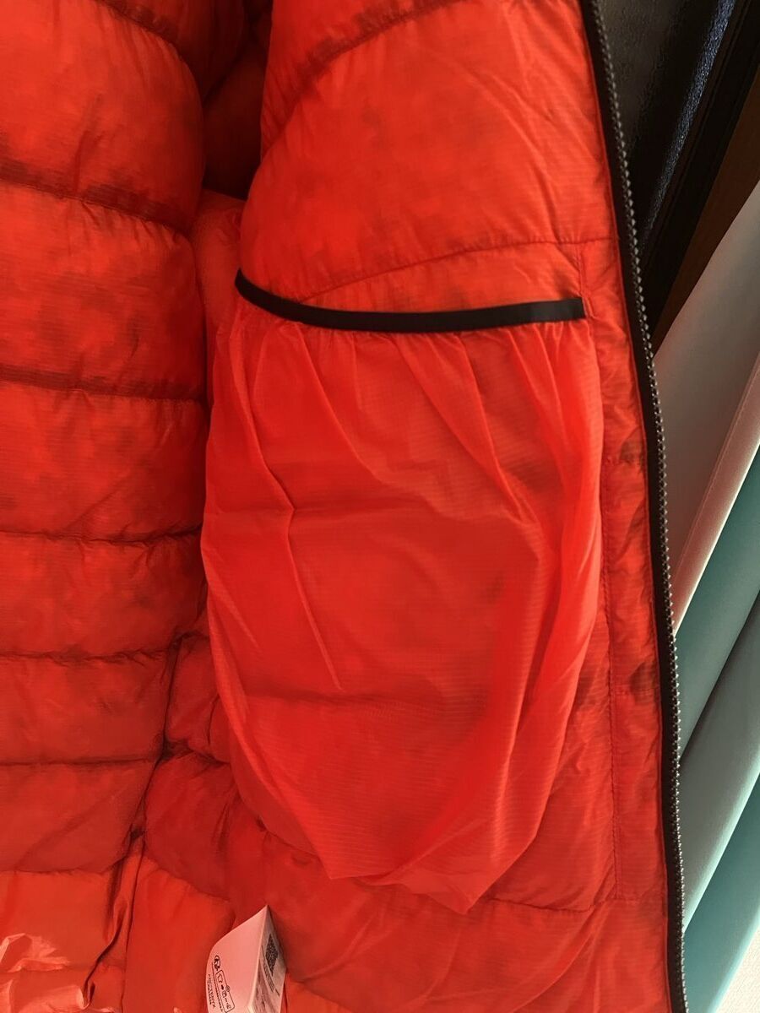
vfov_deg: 67.3
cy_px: 506
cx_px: 380
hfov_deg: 53.1
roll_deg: -16.5
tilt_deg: -23.5
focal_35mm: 26
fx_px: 761
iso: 500
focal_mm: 5.1
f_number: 1.6
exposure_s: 1/56
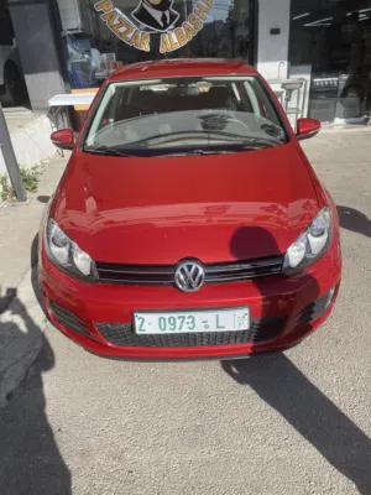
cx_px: 186
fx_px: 357
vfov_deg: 69.4
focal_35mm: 25
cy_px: 248
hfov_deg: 54.9
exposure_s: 1/2387
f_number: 1.6
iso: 32
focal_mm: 5.1
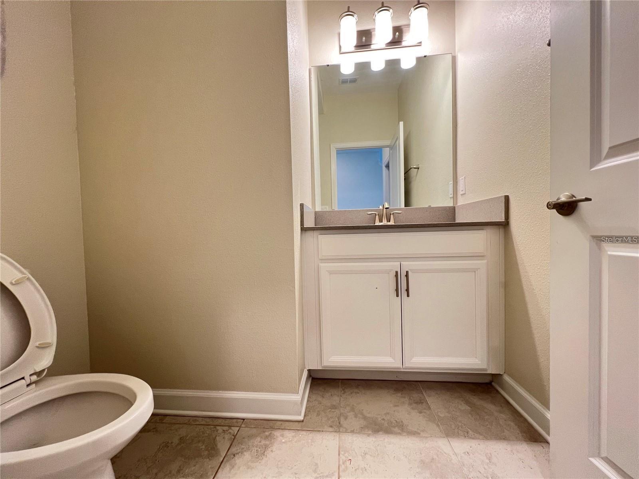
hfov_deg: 106.2
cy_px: 240
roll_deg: +1.6
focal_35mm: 13
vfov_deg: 89.9
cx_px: 320
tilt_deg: -1.7
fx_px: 240
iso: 200
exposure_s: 1/60
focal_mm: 1.57
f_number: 1.8
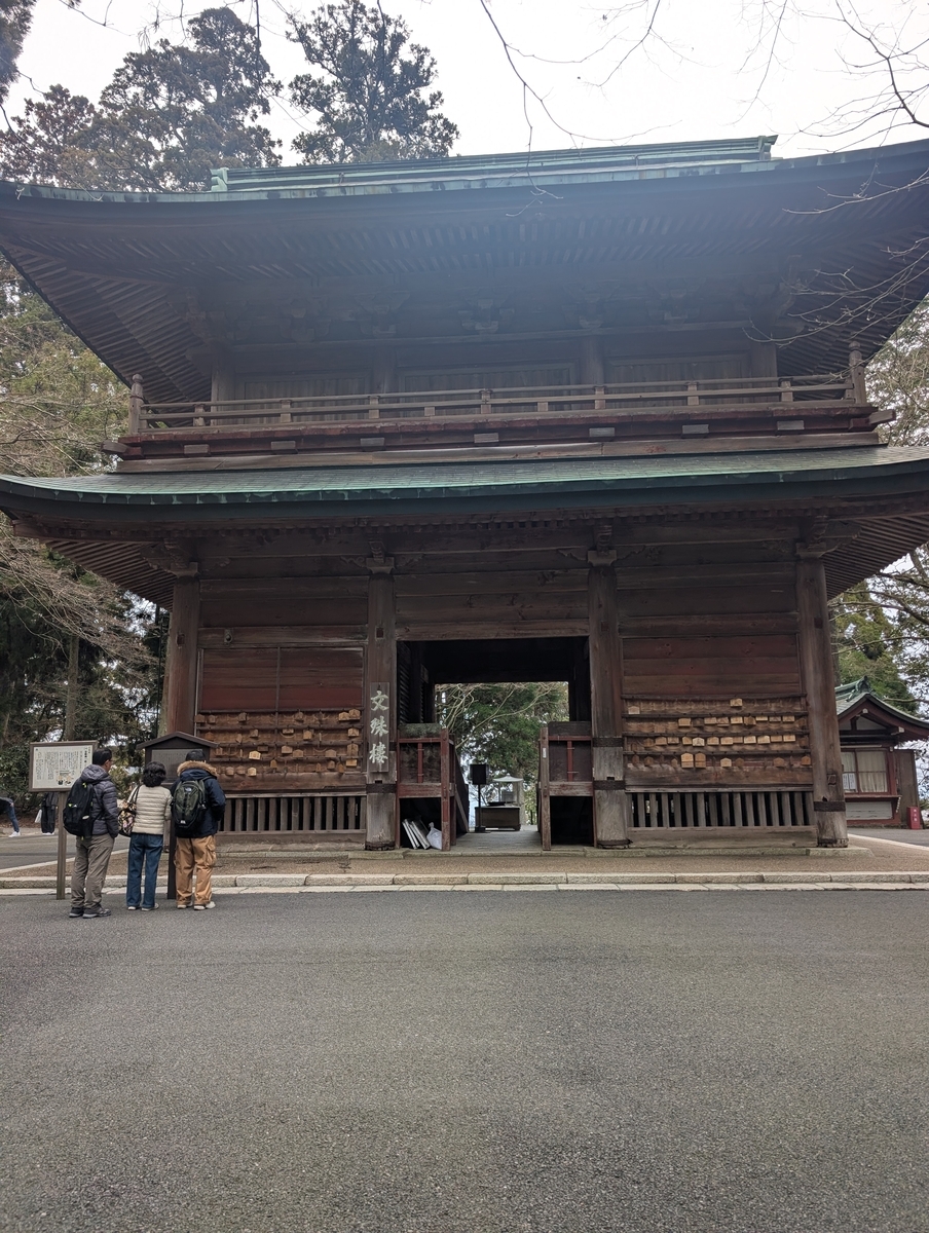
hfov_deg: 57.0
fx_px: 856
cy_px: 616
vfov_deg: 71.5
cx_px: 464
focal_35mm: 24
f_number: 1.68
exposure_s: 1/262
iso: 18
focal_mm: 6.9
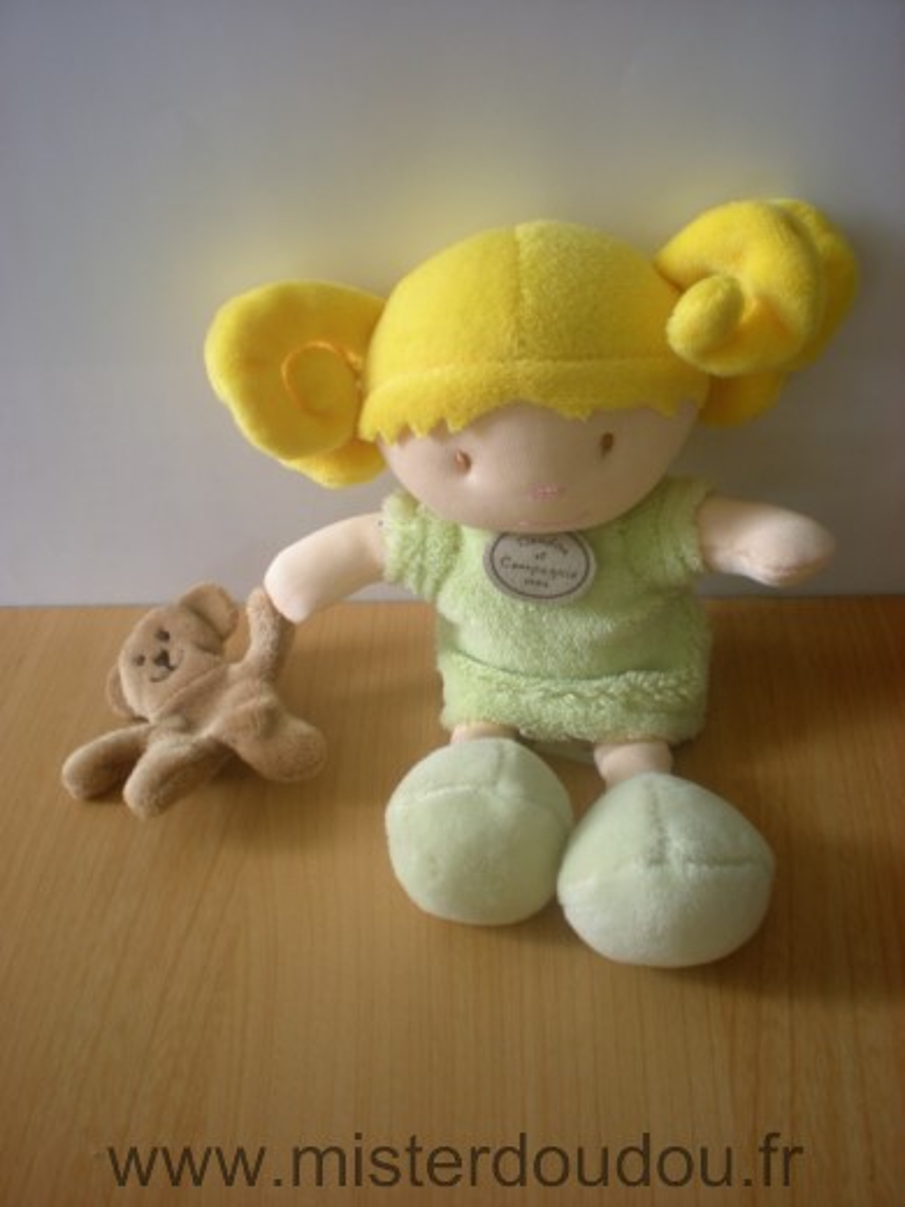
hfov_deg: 37.7
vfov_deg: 49.0
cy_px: 604
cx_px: 452
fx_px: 1325
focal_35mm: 38
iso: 64
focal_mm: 6.3
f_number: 3.1
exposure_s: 1/75
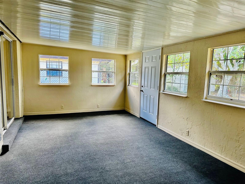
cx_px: 122
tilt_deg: -8.3
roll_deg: -1.0
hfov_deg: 71.6
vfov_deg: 56.8
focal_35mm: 24
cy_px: 92
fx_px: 170
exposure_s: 1/120
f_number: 1.78
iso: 250
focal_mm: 6.86
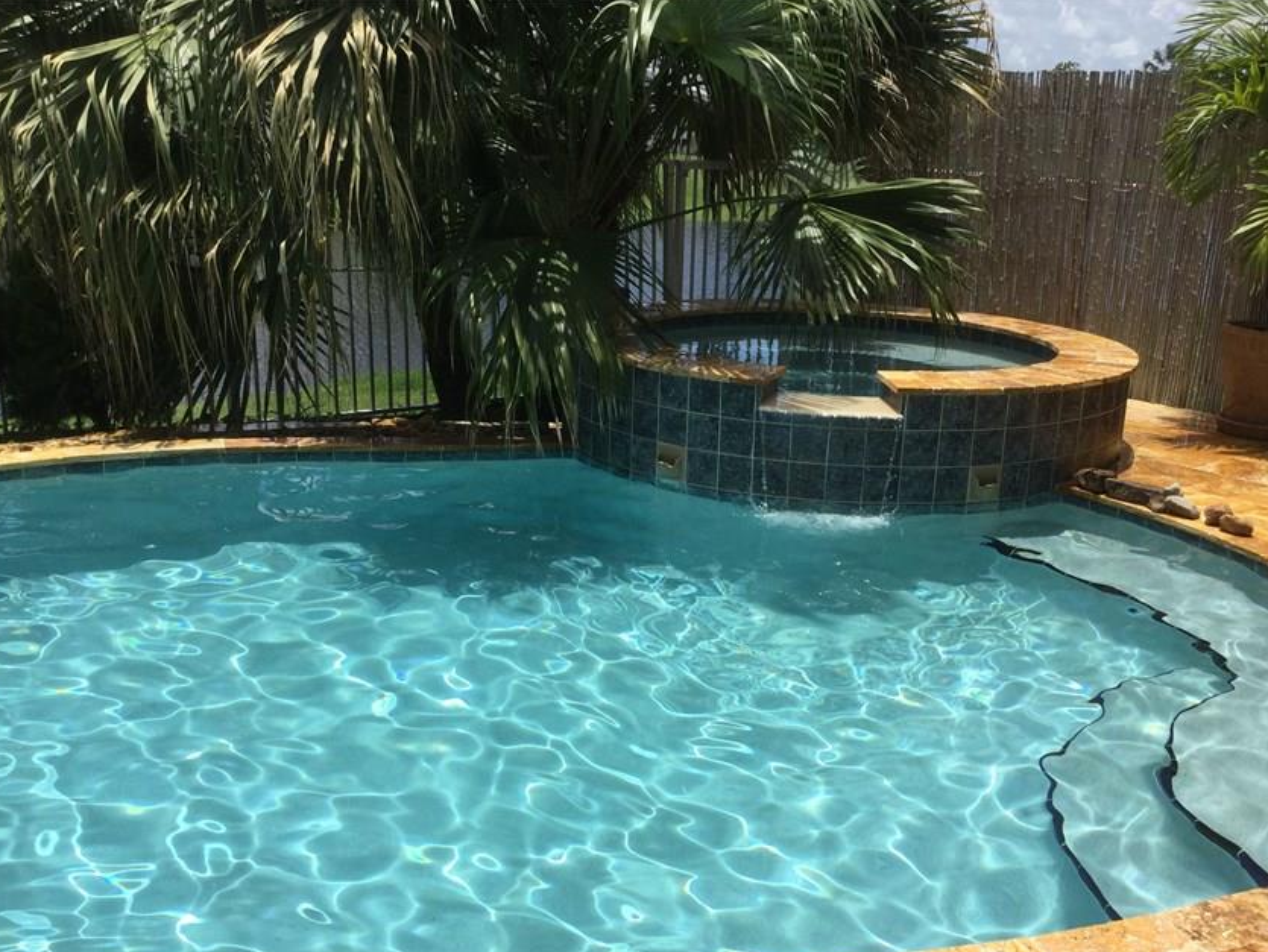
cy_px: 578
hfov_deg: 48.8
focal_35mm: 38
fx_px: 1393
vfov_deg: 37.6
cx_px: 737
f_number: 2.4
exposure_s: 1/1538
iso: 25
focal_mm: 3.3
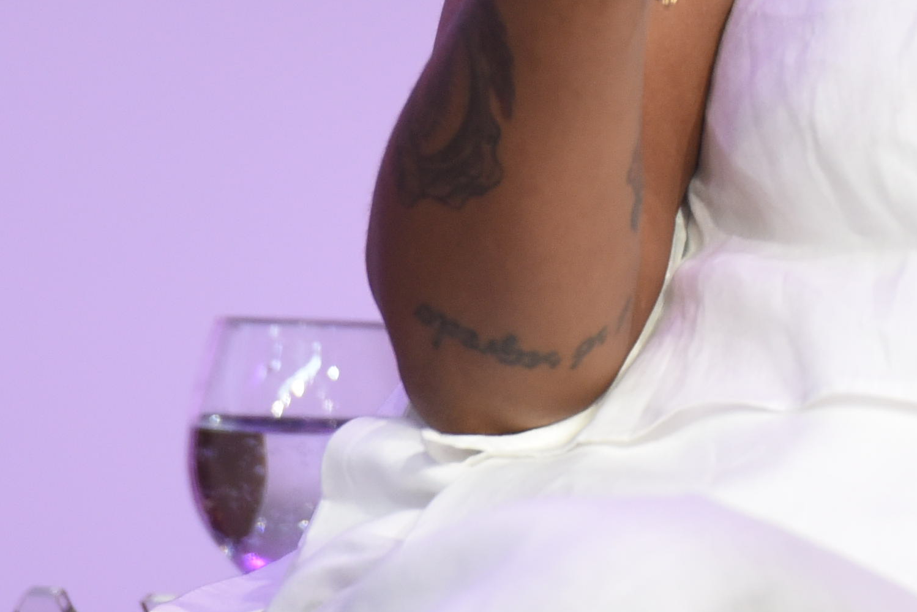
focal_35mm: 803
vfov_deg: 1.7
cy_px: -453
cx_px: 1116
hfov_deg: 2.6
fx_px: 20461
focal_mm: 200
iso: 1600
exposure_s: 1/200
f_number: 4.5
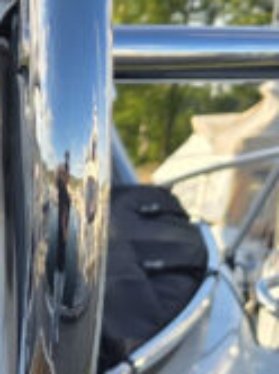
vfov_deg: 12.1
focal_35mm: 142
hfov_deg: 9.3
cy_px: 786
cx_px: -405
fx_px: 1530
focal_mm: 6.3
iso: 80
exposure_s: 1/2775
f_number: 1.7
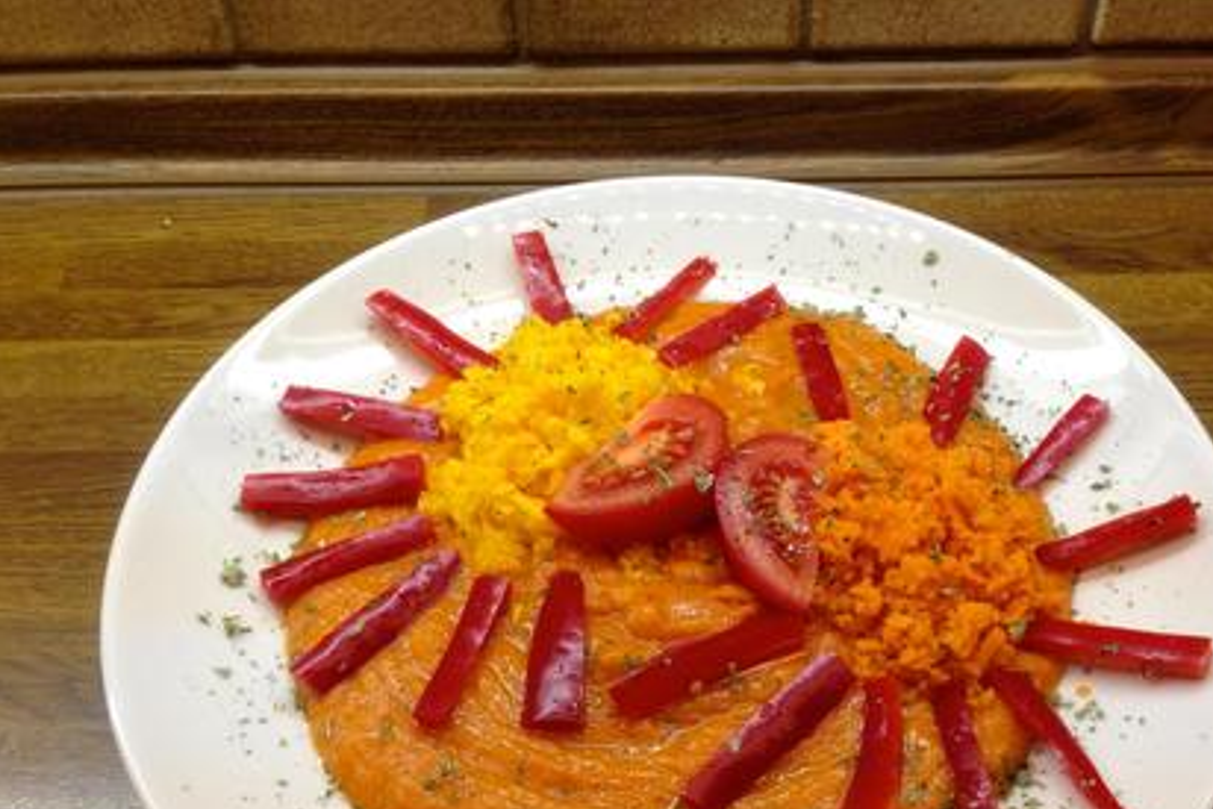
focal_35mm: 44
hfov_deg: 44.3
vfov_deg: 30.2
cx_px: 718
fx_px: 1483
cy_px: 580
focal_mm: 4.12
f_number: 2.4
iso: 64
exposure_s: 1/40
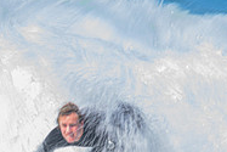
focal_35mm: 2485
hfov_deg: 0.8
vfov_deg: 0.6
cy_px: 204
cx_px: 59
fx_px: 15681
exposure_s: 1/15
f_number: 11
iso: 32
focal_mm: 800
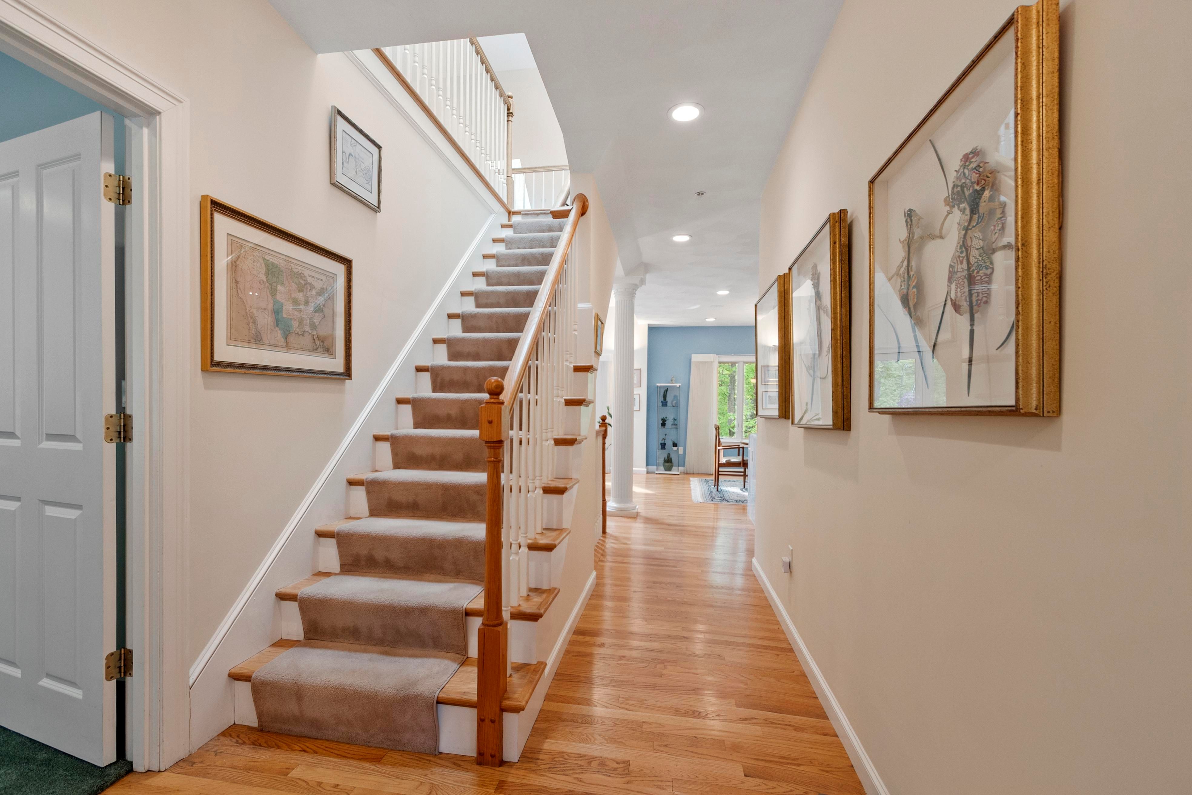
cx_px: 596
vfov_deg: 77.3
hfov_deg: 100.4
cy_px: 398
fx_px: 497
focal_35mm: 15
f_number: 8
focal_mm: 10
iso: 320
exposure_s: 1/1.67
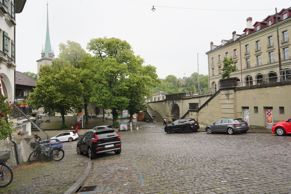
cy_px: 97
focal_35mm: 24
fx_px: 194
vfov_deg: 53.1
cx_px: 146
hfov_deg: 73.7
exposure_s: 1/100
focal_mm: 24
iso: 800
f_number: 11
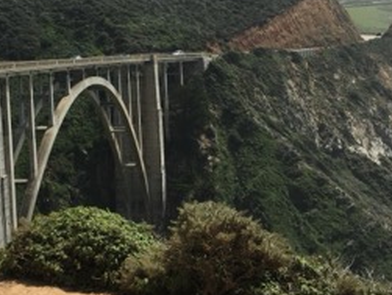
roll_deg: +1.7
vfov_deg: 24.2
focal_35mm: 60
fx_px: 680
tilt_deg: -3.5
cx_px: 134
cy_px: 69
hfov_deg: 31.9
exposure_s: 1/2198
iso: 32
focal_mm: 4.15
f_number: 2.2
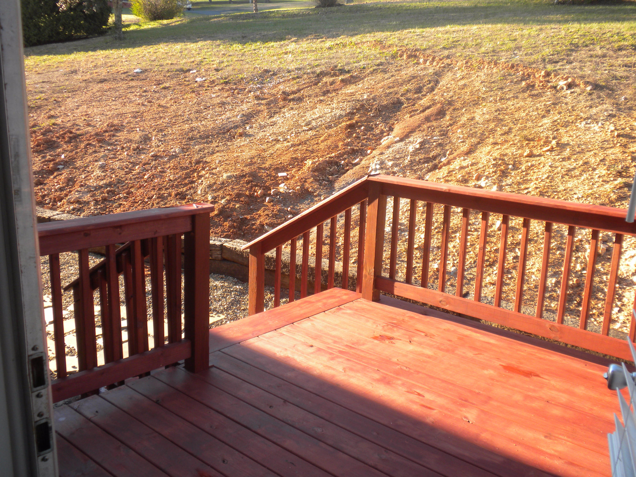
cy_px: 238
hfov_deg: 50.1
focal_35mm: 37
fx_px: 680
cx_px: 318
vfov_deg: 38.7
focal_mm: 6.6
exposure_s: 1/90
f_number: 3.5
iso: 64
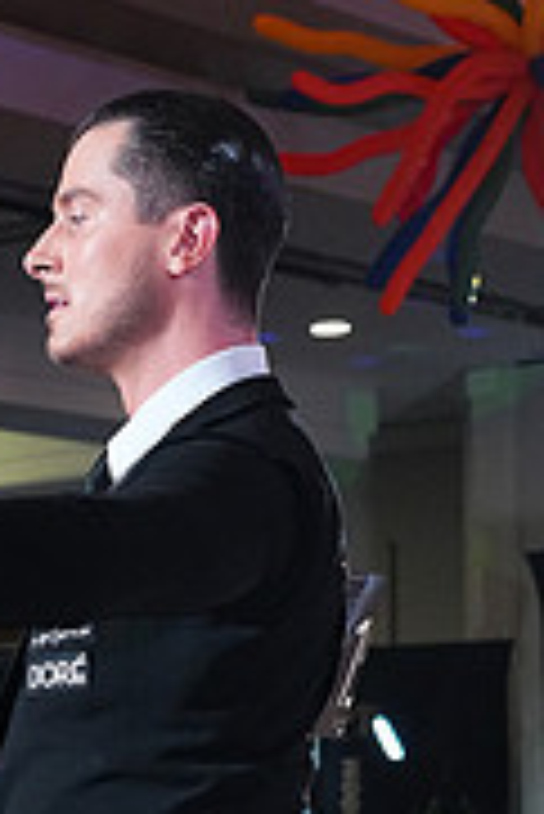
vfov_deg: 12.4
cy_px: 1223
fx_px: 3552
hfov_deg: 8.5
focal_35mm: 157
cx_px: -312
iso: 5000
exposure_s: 1/400
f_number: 5
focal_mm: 49
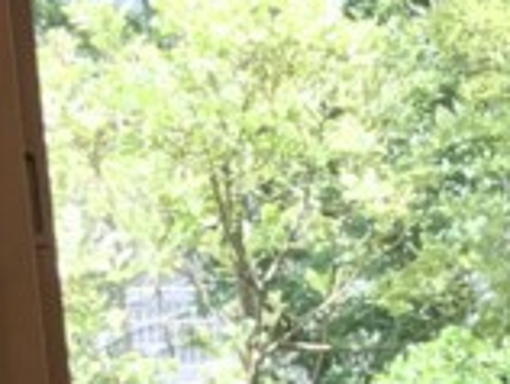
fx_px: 2671
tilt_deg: -2.6
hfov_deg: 10.4
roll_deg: +5.4
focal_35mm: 181
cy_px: 703
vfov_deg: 7.9
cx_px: 820
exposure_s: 1/120
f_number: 1.8
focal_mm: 3.99
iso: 20
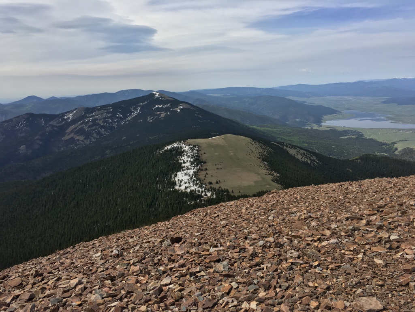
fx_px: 348
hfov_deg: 61.7
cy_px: 156
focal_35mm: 29
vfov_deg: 48.2
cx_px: 208
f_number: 2.2
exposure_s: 1/1709
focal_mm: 4.15
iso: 25
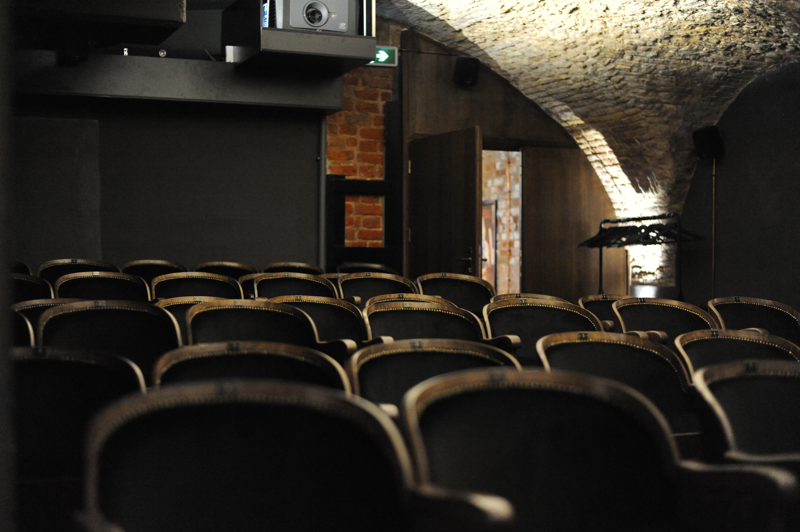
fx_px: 1110
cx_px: 400
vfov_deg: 27.0
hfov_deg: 39.6
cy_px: 266
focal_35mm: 50
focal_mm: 50
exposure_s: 1/80
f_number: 1.8
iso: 6400
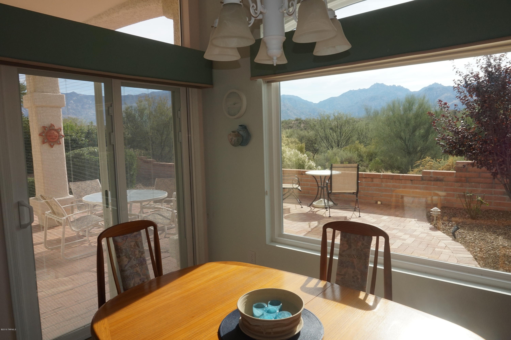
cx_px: 256
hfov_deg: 73.8
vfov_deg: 53.1
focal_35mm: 24
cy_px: 170
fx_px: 340
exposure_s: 1/125
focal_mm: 16
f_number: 14
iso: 320
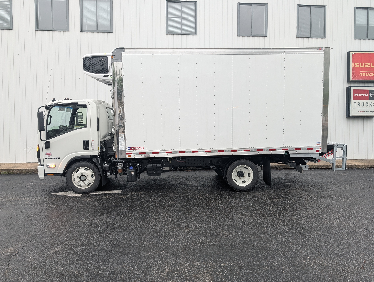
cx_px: 187
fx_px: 260
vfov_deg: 56.9
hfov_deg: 71.5
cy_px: 141
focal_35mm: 24
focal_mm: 6.9
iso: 100
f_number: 1.68
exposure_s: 1/313
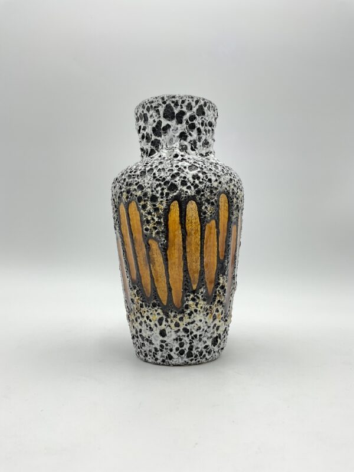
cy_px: 236
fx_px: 395
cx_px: 177
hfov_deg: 48.2
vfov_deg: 61.7
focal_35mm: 29
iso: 20
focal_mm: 3
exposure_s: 1/154
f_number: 1.8
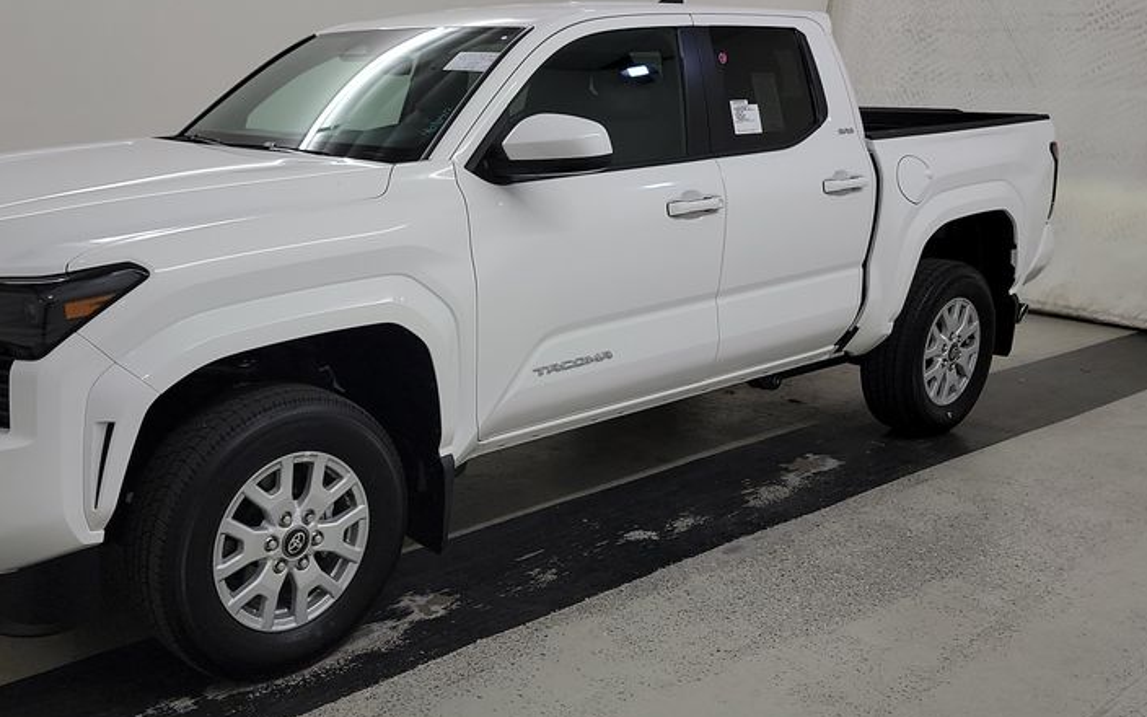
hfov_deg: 52.0
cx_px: 402
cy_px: 297
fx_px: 1157
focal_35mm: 37
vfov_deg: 34.4
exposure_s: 1/59
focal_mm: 6.7
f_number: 1.8
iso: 143
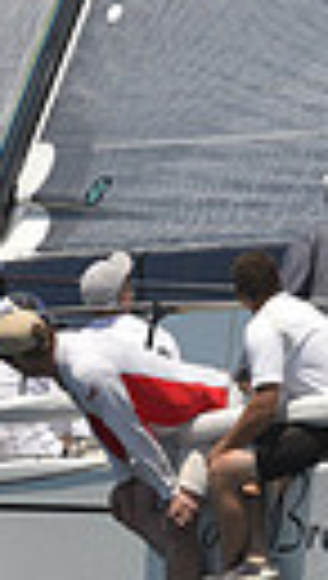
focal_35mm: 480
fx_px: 7388
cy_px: 443
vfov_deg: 4.5
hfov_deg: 2.5
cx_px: 198
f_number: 7.1
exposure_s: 1/800
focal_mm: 102
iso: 400
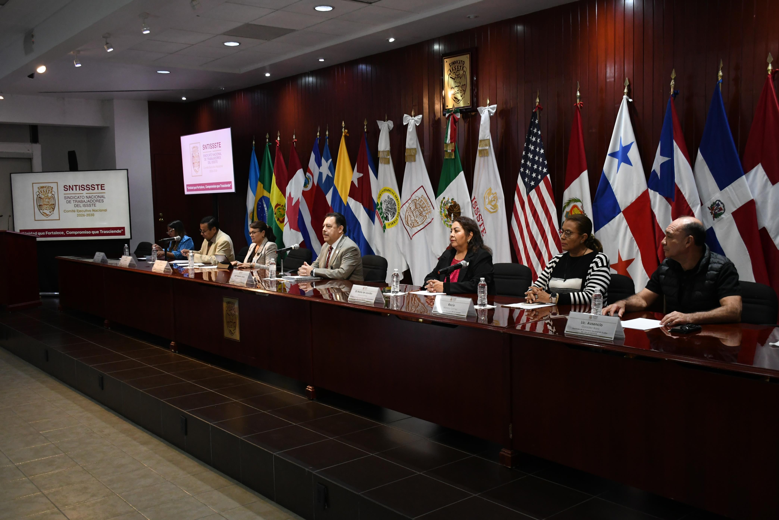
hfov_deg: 55.8
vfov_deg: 38.9
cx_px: 390
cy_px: 260
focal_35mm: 34
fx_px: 736
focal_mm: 23
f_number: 5.6
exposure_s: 1/100
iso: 2000
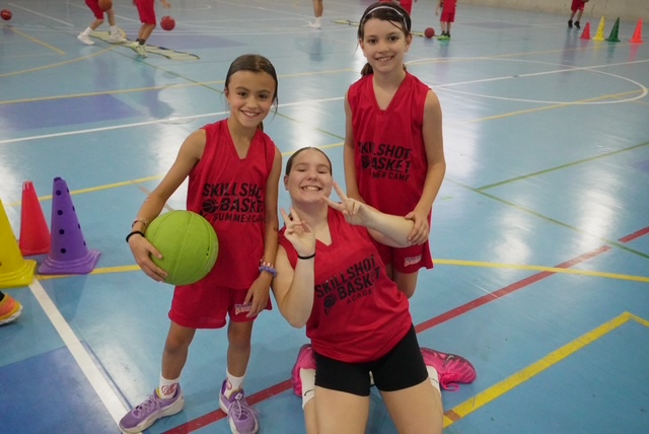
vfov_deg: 36.9
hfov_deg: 53.1
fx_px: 650
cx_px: 324
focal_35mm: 36
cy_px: 217
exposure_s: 1/1600
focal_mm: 24
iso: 10000
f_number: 4.5
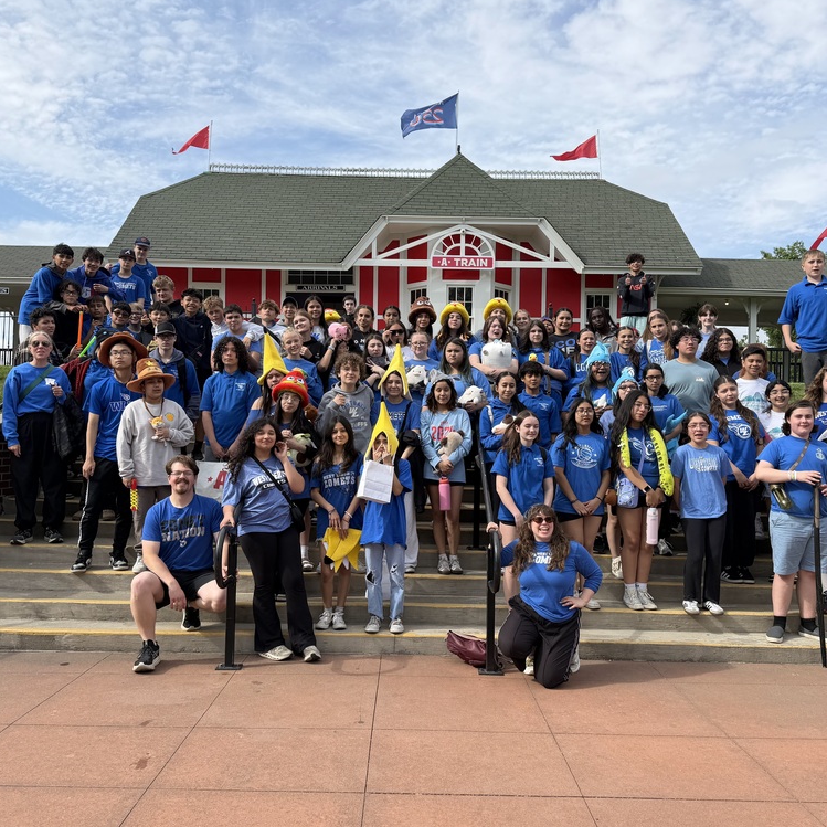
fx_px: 784
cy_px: 414
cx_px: 421
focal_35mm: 29
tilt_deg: +1.6
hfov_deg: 55.6
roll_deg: -1.4
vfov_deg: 55.6
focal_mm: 6.76
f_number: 1.78
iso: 80
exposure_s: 1/4405
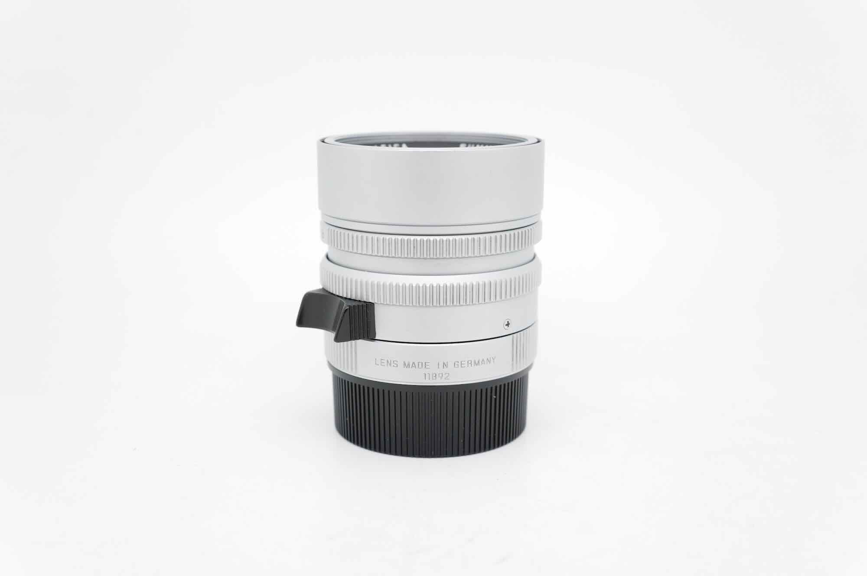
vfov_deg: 31.1
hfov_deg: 45.5
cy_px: 288
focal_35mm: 43
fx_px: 1034
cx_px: 434
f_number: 9
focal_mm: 43
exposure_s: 1/80
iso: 800
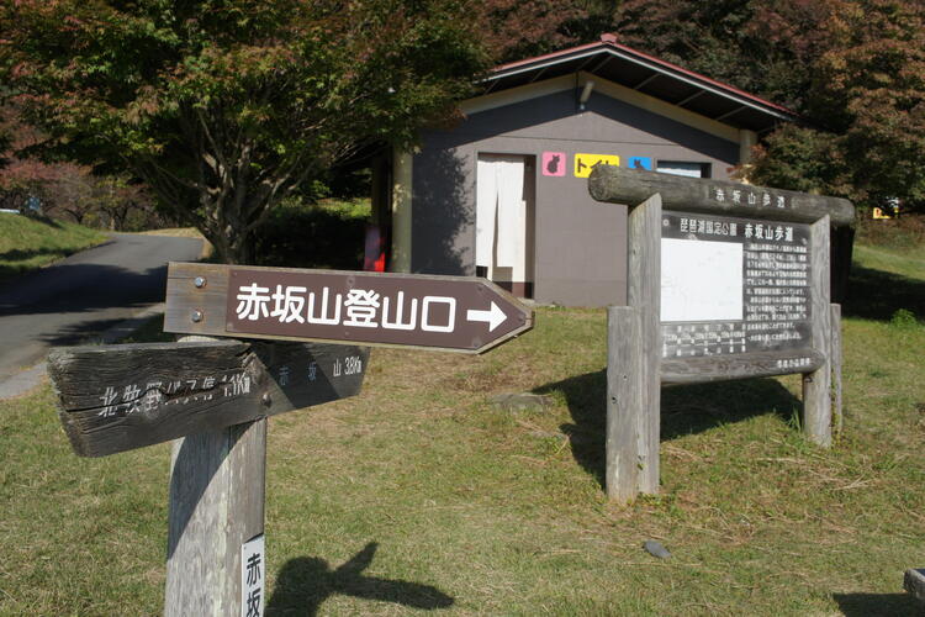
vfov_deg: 36.9
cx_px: 462
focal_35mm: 36
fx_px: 925
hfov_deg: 53.1
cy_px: 308
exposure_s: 1/800
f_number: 6.3
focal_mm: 24
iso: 200
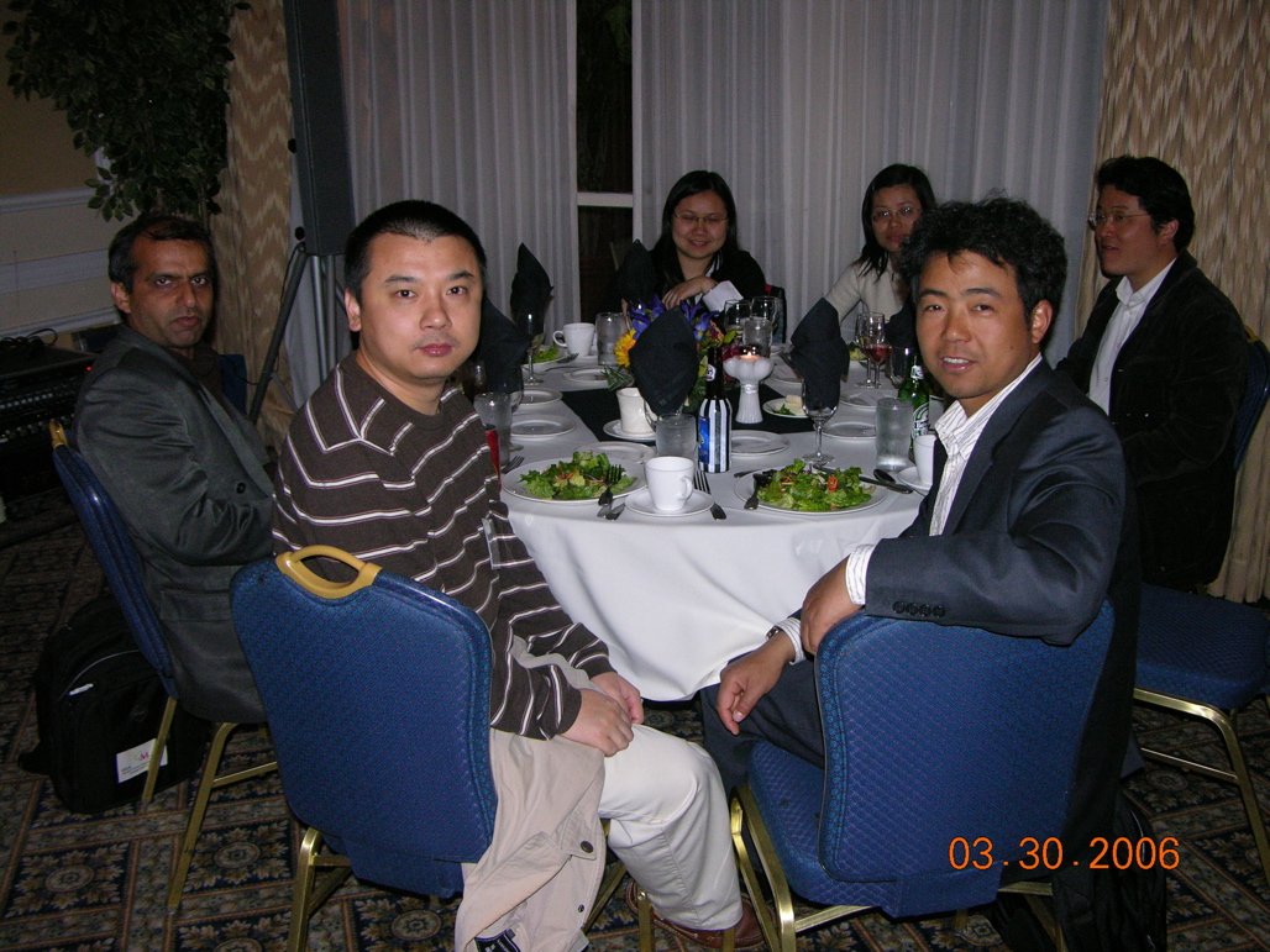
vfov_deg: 40.7
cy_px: 476
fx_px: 1284
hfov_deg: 52.6
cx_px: 635
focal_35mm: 35
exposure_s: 1/60.1
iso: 200
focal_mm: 9
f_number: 2.8
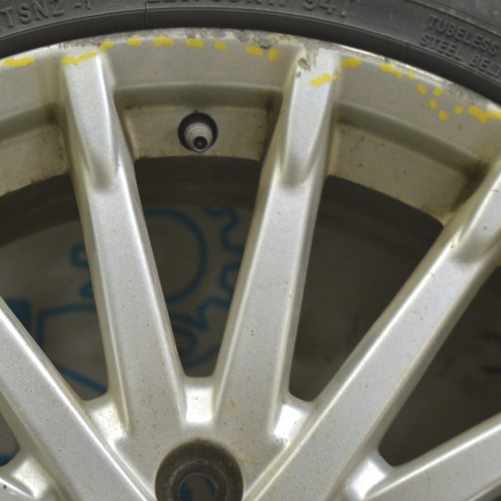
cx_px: 136
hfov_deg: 15.4
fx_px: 1850
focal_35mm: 113
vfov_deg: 15.4
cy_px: 212
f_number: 5.6
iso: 400
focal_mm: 46
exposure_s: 1/20
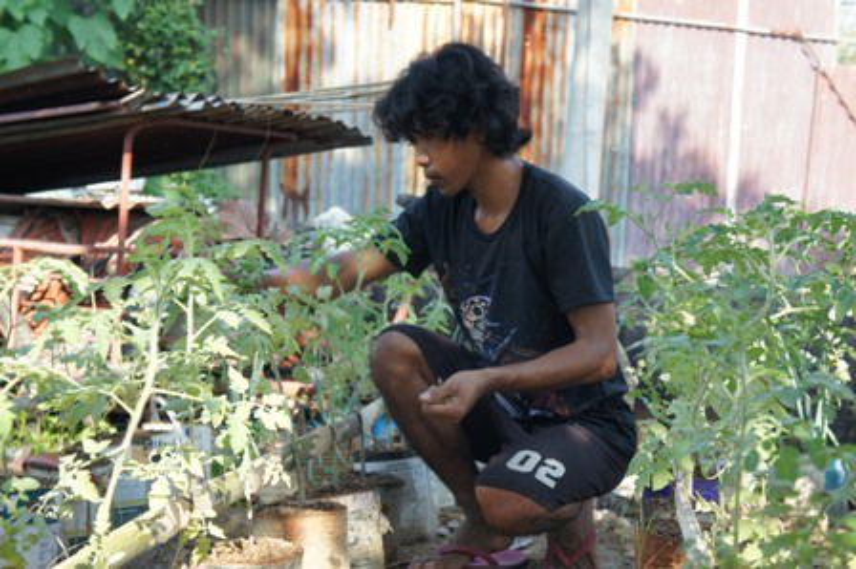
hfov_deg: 29.3
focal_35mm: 69
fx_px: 1639
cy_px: 284
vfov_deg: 19.7
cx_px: 428
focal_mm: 46
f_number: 6.3
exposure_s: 1/125
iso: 200
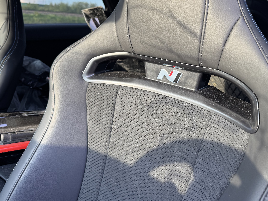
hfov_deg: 55.0
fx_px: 256
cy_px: 75
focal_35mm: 33
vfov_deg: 42.6
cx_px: 158
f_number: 1.78
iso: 100
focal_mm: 6.76
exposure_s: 1/121
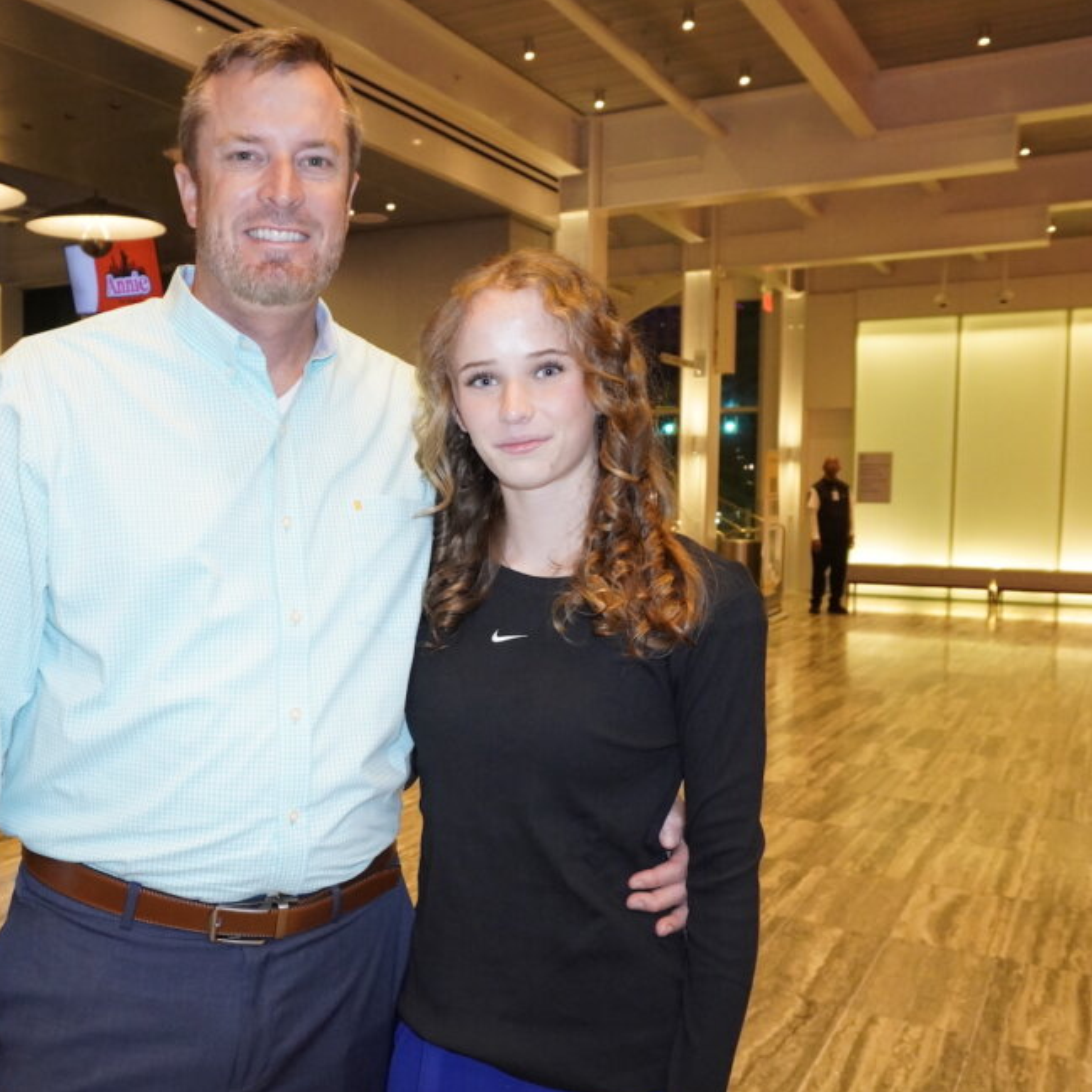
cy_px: 573
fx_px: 1213
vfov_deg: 48.4
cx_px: 357
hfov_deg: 47.6
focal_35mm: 34
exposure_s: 1/125
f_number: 5
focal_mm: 16
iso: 2500
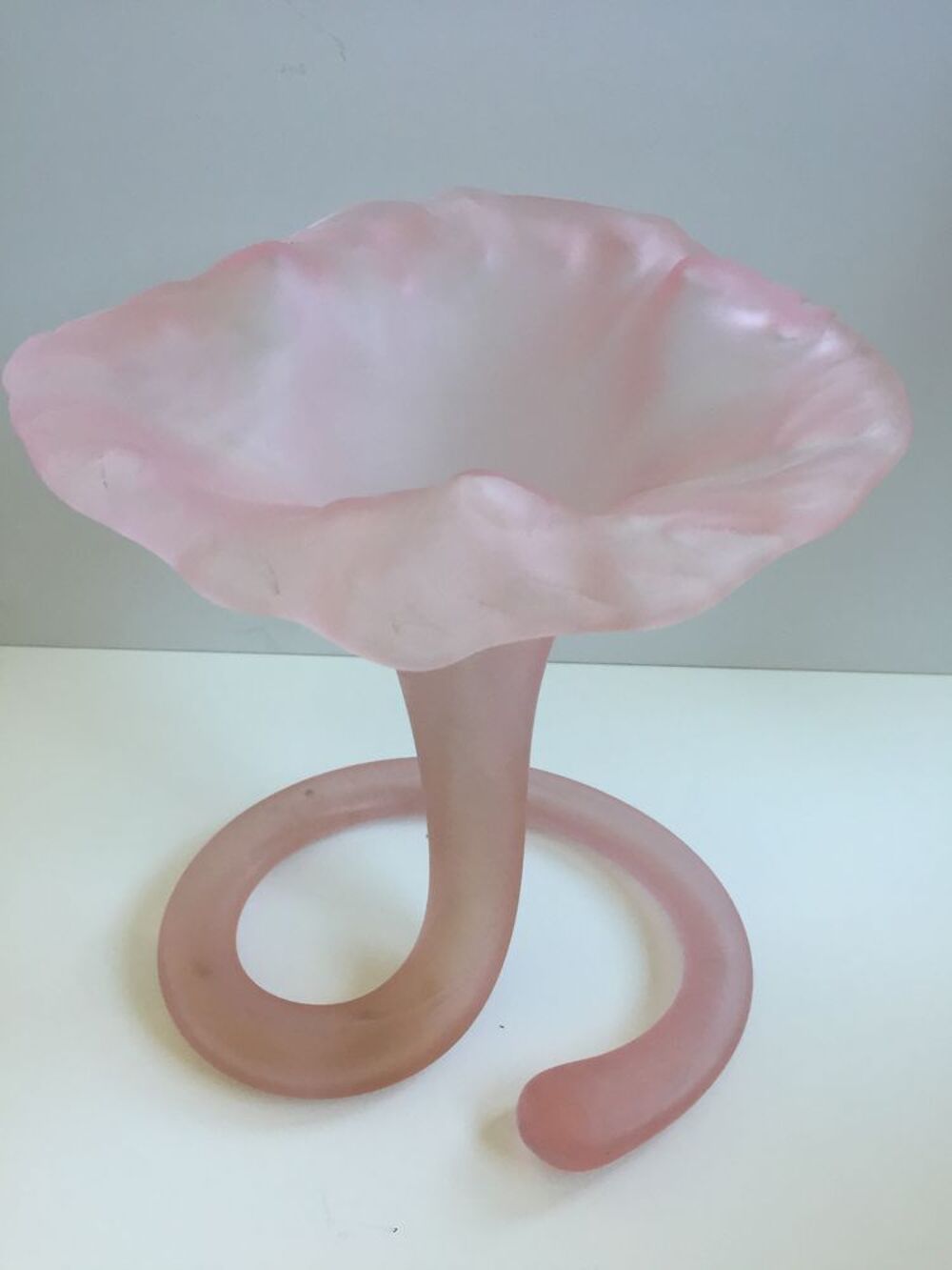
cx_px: 476
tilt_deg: -36.5
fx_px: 1063
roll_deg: -1.1
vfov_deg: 61.7
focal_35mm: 29
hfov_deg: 48.2
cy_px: 635
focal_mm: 4.15
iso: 32
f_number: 2.2
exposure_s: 1/33
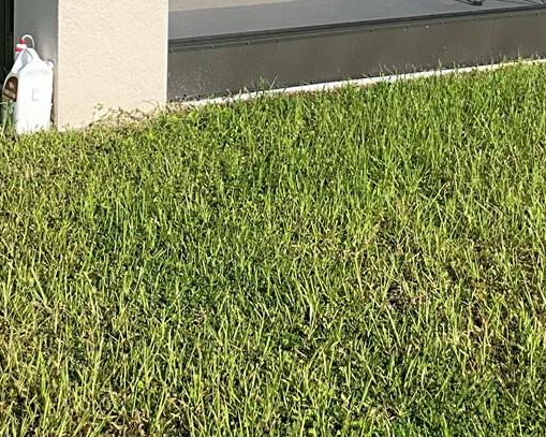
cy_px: -108
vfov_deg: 16.4
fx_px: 1438
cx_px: 334
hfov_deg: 21.5
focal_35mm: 89
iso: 25
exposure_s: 1/2227
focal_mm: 3
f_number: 1.8
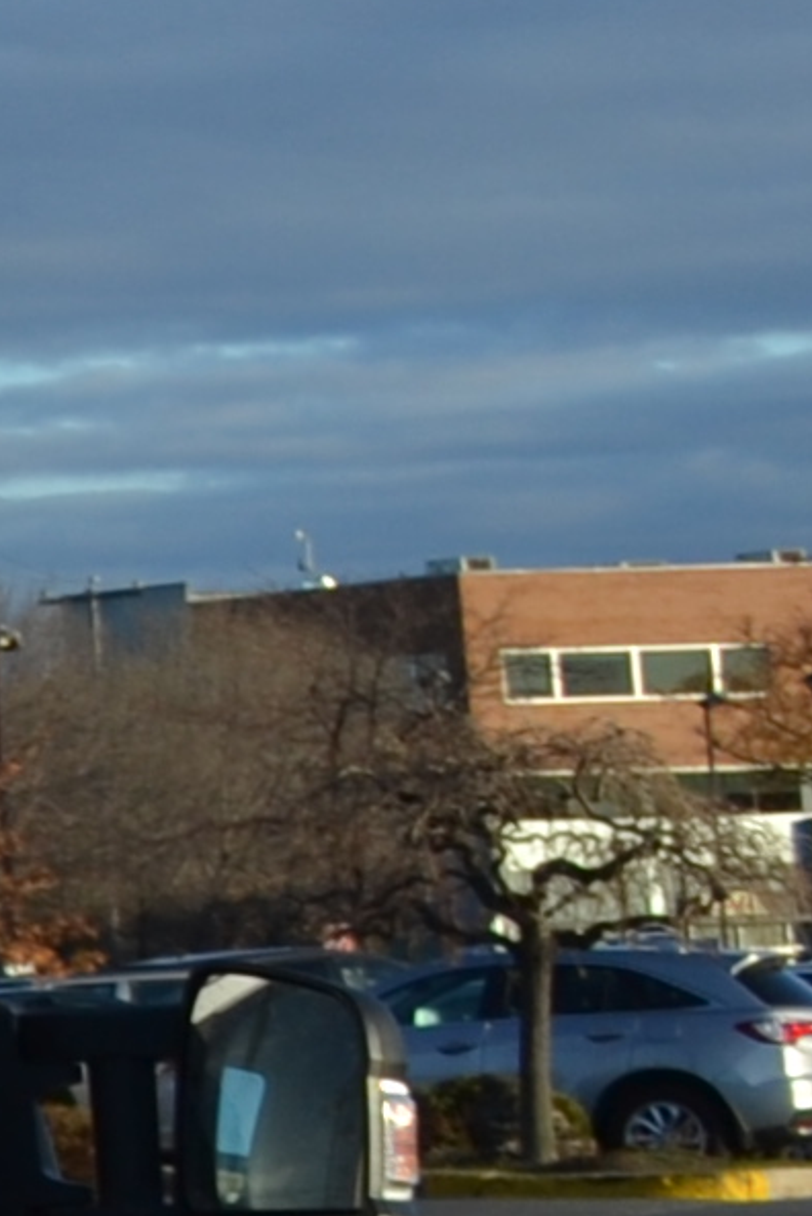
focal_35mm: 233
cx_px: -3525
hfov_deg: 4.7
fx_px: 7873
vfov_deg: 8.8
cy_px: 4
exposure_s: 1/200
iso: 100
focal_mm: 20
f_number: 7.1
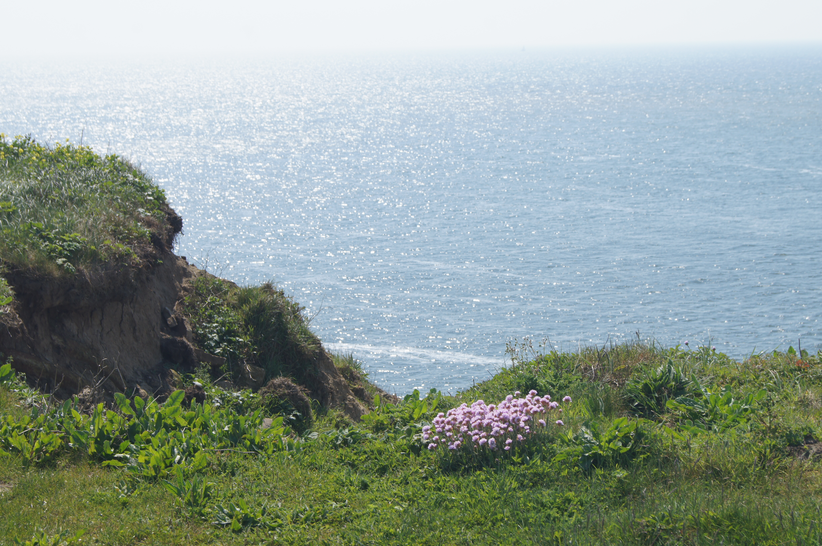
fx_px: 1540
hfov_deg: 29.9
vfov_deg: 20.1
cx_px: 411
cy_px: 273
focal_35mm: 68
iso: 100
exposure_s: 1/250
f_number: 9
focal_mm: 45
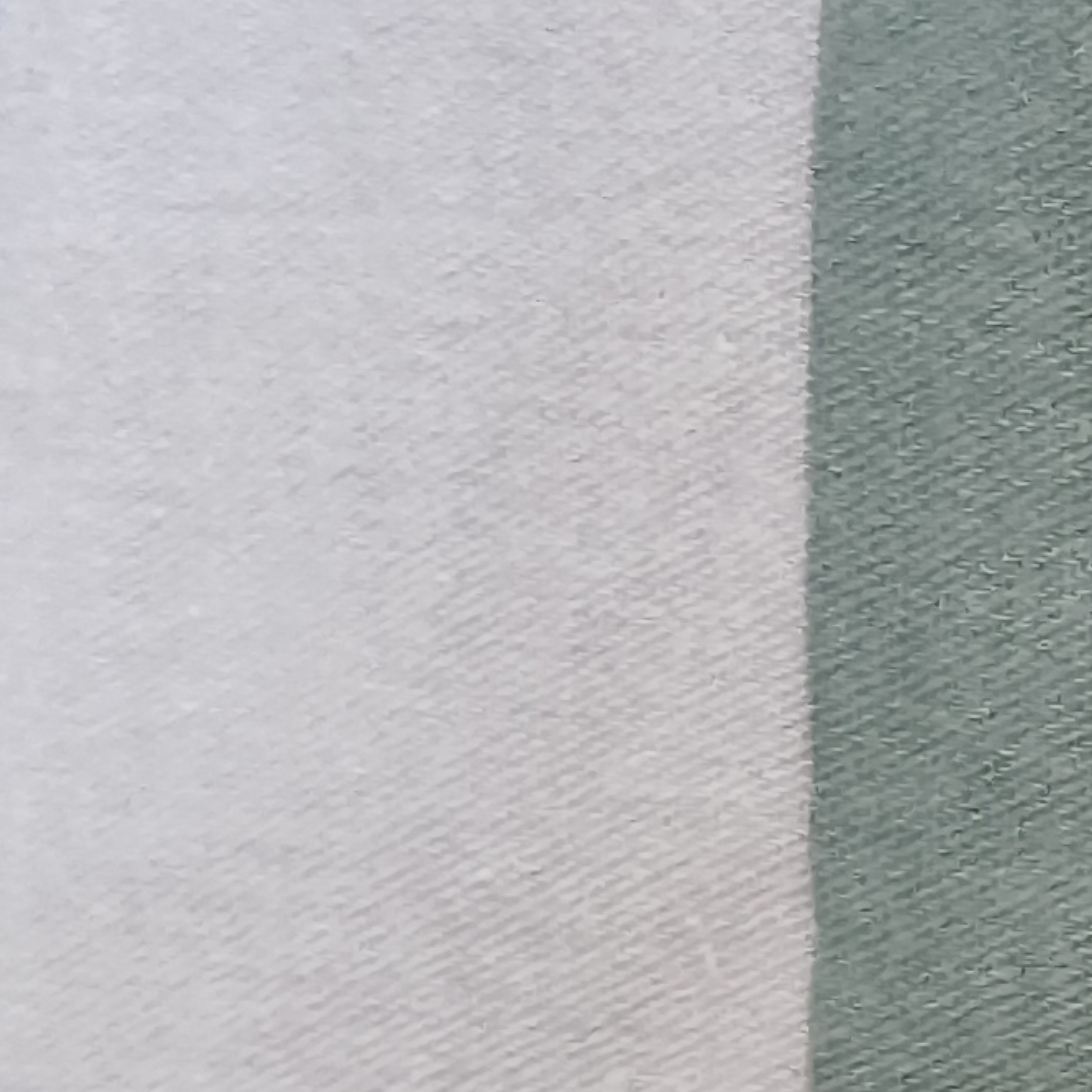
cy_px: 1322
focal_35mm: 159
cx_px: 2802
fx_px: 5675
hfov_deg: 9.5
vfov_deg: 10.8
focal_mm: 4.84
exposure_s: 1/100
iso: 727
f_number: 1.79
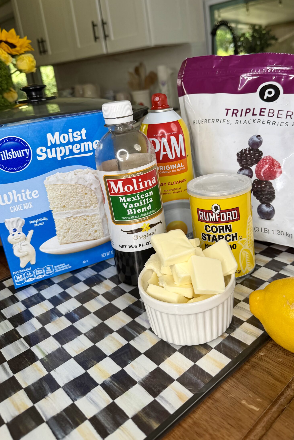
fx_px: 355
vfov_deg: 63.3
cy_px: 186
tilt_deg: -17.9
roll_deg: +7.0
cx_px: 177
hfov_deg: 44.7
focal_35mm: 29
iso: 80
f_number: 1.78
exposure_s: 1/547
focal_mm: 6.76
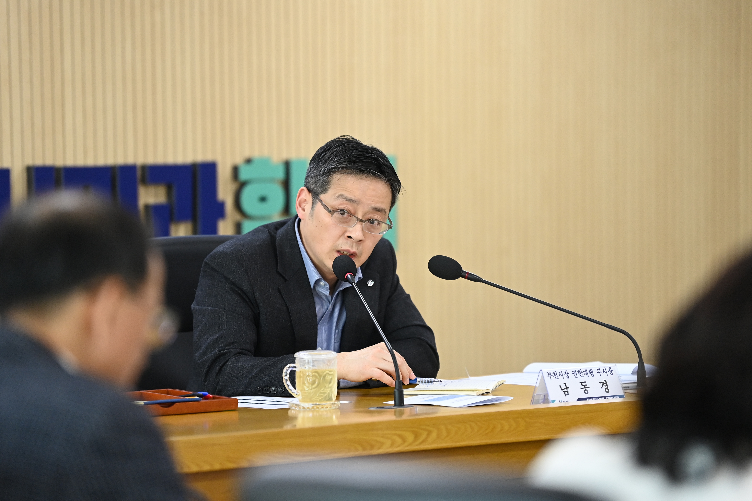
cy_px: 250
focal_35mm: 200
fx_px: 4177
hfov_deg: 10.3
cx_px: 376
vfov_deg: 6.9
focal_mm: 200
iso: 2000
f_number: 2.8
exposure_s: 1/400
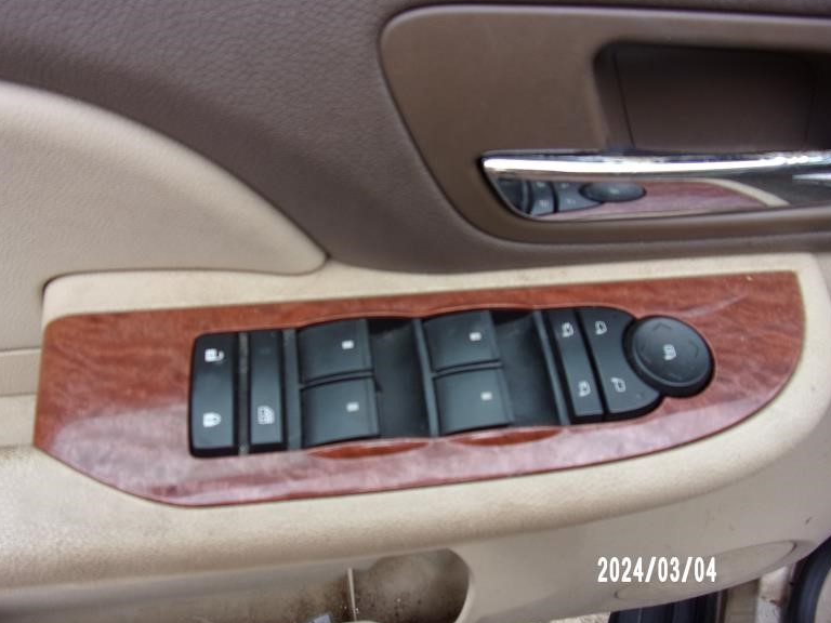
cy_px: 317
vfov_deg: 54.9
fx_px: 600
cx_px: 411
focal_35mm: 25
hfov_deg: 69.4
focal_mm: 4.3
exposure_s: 1/45
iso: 80
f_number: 3.3
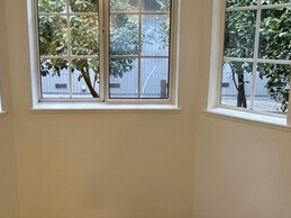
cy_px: 89
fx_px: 302
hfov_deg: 51.0
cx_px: 115
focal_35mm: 36
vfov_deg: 39.5
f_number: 2.2
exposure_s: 1/60
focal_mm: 2.22
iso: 160
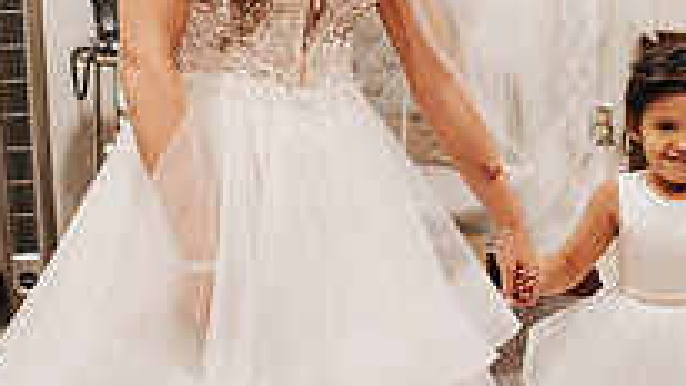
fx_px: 1456
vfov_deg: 15.0
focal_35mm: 80
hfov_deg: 26.4
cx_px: 426
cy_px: 50
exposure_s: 1/125
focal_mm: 35
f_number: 2.8
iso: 720
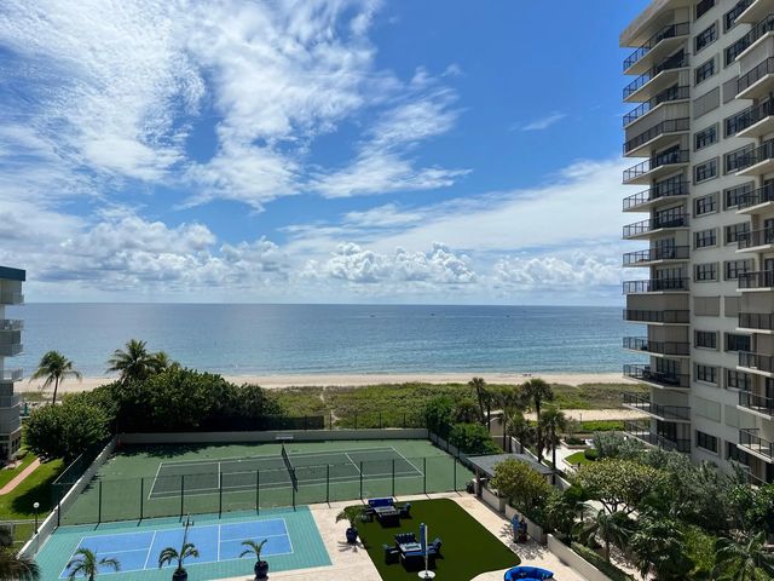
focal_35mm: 26
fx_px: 581
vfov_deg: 53.1
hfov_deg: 67.3
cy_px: 290
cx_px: 387
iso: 50
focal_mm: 5.7
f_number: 1.5
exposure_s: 1/12658
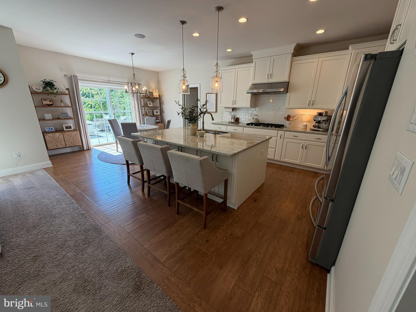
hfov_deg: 102.1
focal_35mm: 14
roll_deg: -1.2
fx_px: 168
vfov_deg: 85.7
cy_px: 156
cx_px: 208
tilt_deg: -17.4
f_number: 2.2
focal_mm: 2.22
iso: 80
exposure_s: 1/111
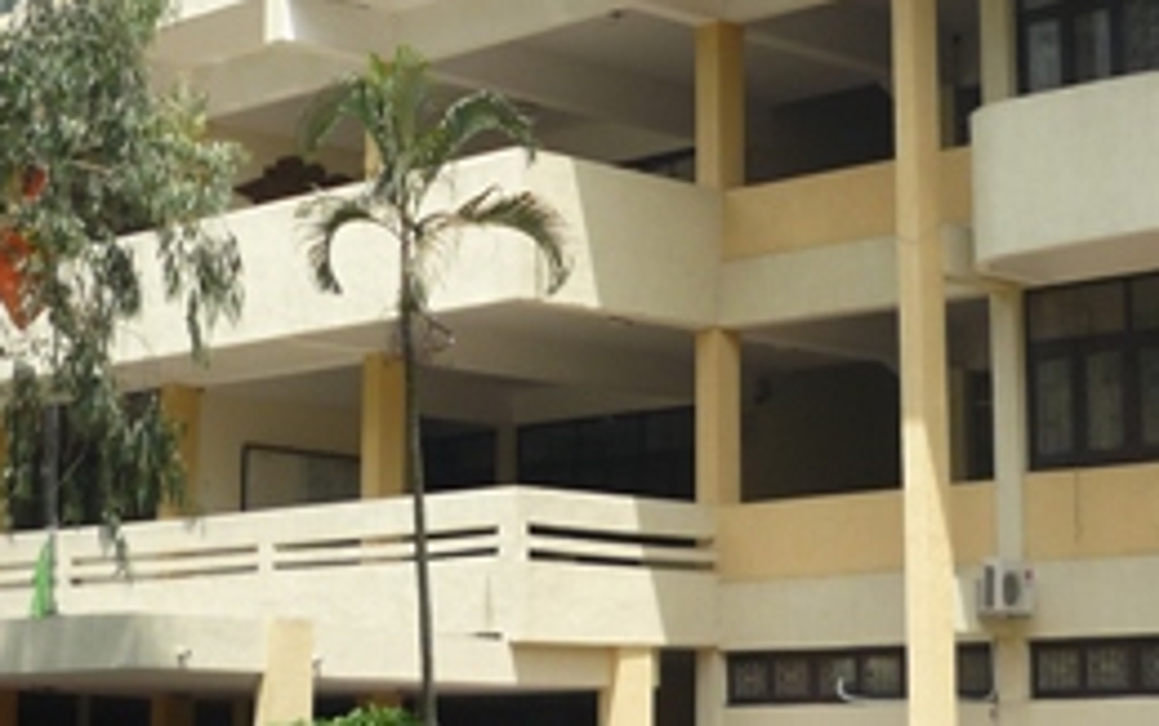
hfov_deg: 24.0
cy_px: 138
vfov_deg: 15.1
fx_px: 2719
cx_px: 473
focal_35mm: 86
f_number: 8
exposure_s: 1/160
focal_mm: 5.5
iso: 100
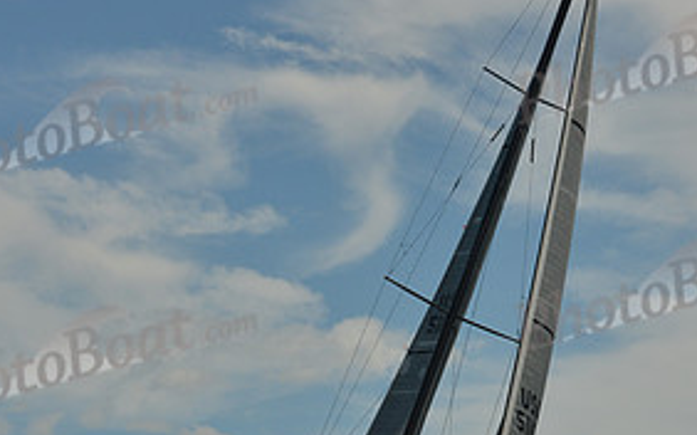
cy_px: 452
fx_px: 2791
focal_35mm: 147
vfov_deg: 8.8
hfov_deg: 14.2
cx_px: 387
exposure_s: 1/800
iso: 400
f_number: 11
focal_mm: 70
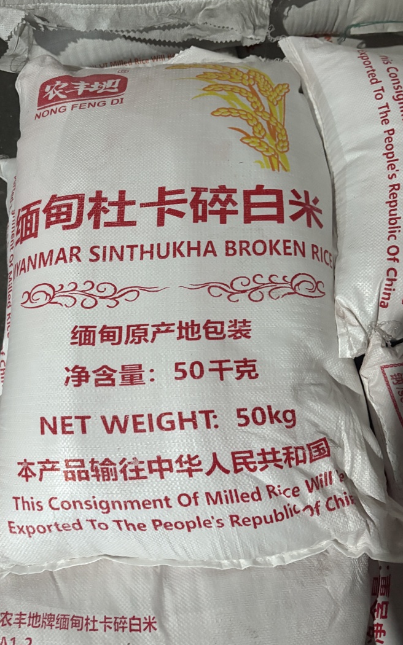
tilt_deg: -72.2
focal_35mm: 28
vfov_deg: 66.5
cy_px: 322
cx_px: 196
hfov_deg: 44.5
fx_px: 492
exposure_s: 1/37
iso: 640
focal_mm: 5.96
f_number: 1.6
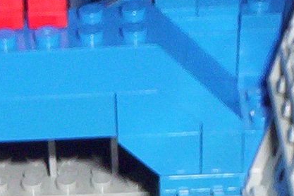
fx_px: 1266
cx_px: 30
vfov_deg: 8.6
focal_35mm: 155
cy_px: 322
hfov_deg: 13.1
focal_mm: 4.99
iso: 140
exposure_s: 1/60
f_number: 4.5
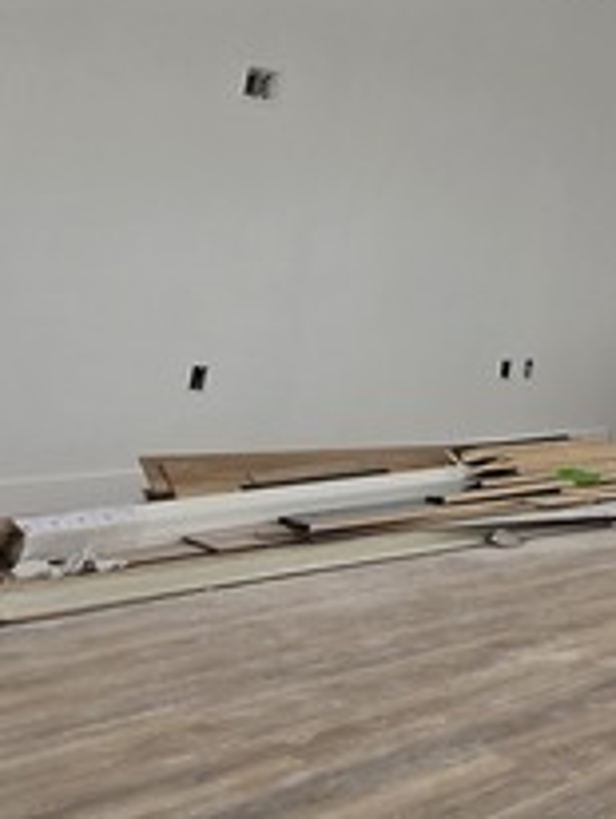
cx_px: 930
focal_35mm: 42
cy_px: -2
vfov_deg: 39.4
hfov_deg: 25.6
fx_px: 994
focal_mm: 2.2
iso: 50
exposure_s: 1/159
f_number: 2.2
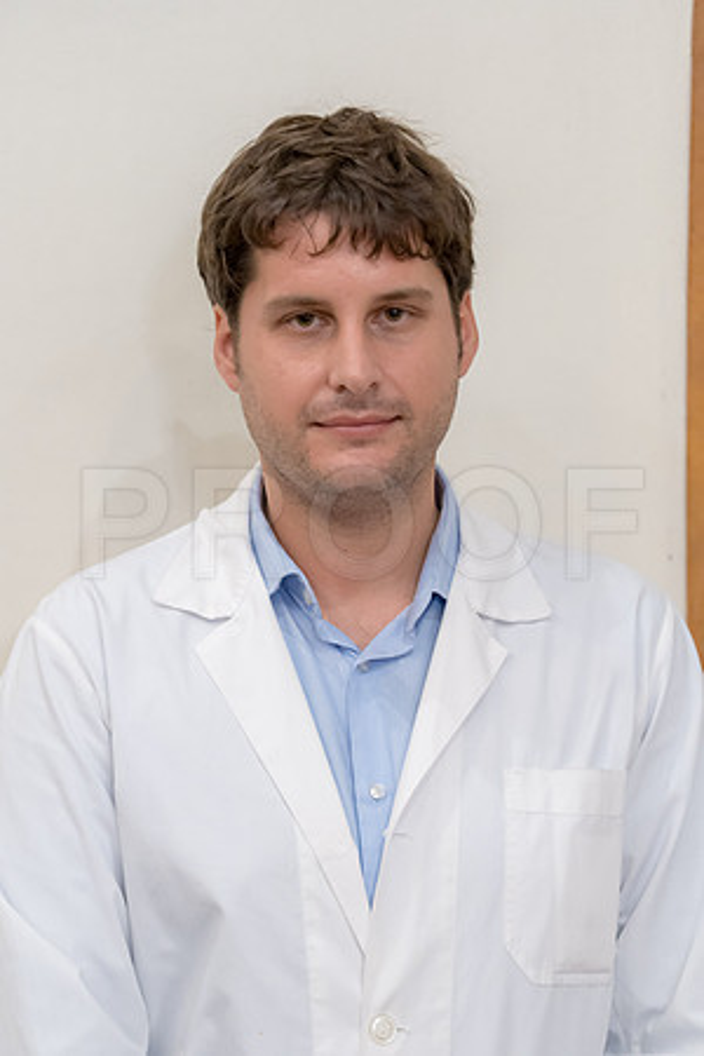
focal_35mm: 180
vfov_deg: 11.4
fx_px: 5280
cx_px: 352
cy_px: 528
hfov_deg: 7.6
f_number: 4
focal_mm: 180
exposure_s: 1/80
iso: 5000
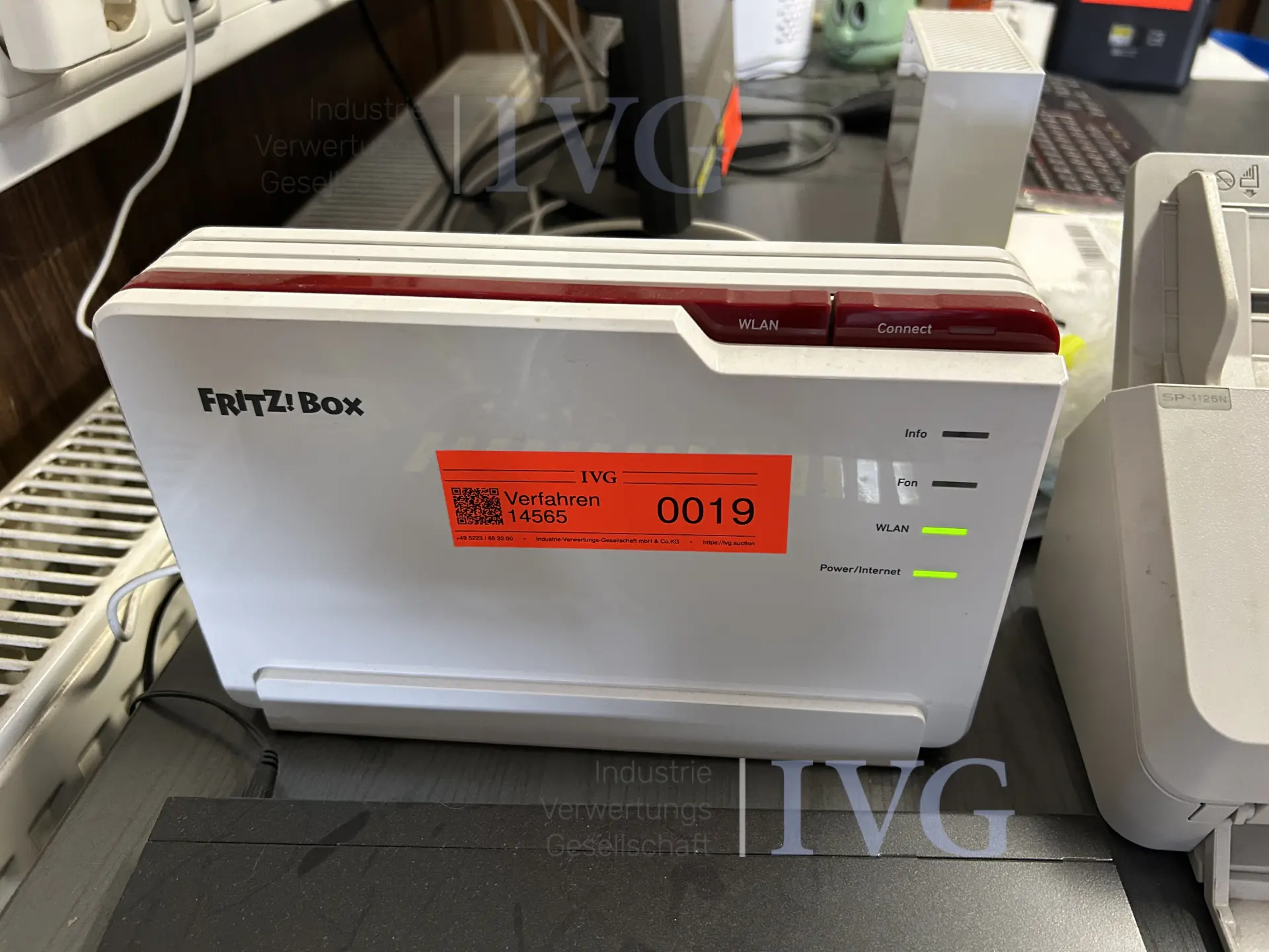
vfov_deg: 53.1
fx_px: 953
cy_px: 476
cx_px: 634
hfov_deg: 67.3
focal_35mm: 26
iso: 250
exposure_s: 1/50
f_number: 1.5
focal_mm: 5.7
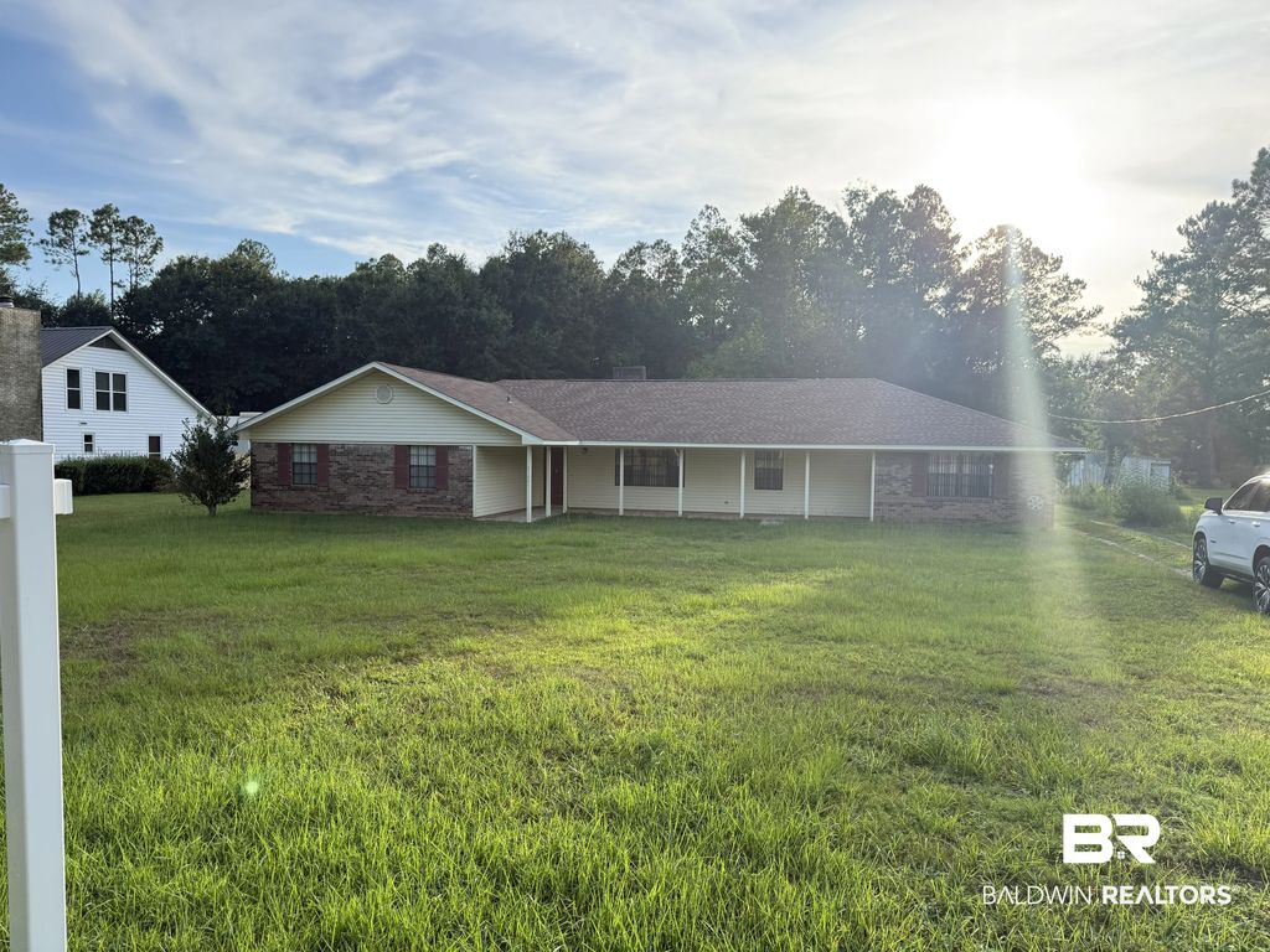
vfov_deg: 56.8
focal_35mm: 24
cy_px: 476
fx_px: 881
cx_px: 635
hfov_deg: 71.6
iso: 100
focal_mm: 6.76
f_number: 1.78
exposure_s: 1/967
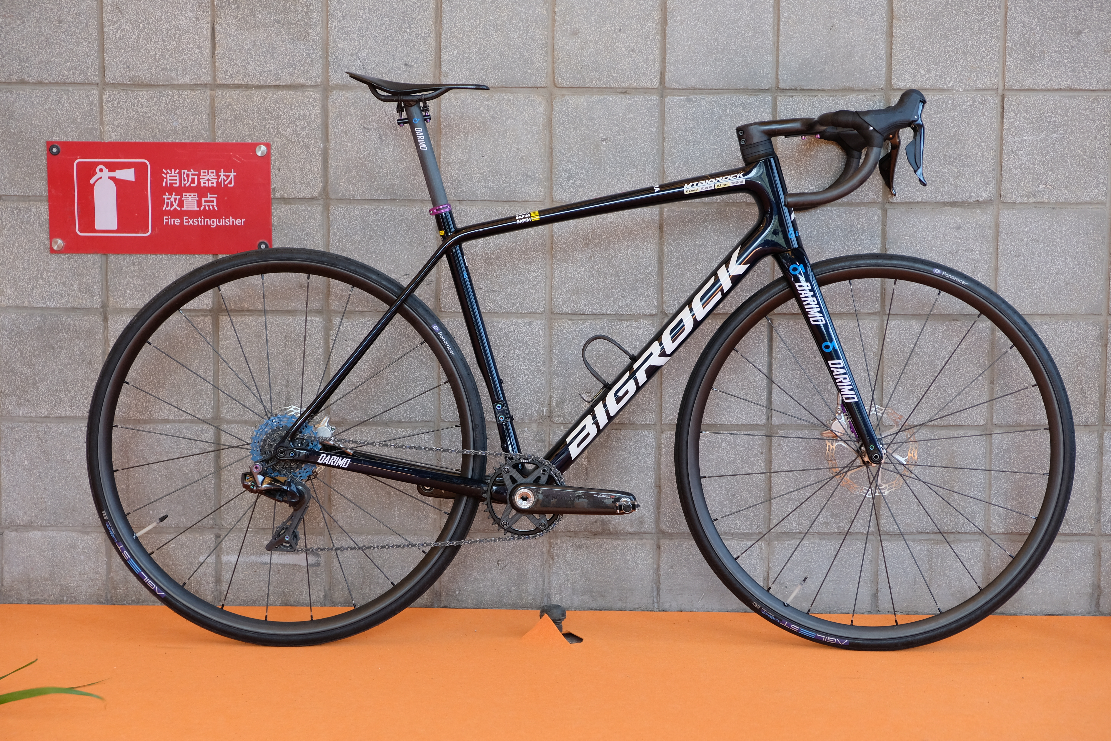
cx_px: 556
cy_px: 370
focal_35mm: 67
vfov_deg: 20.3
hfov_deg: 30.1
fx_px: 2068
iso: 400
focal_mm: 44.4
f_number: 4
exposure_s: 1/60
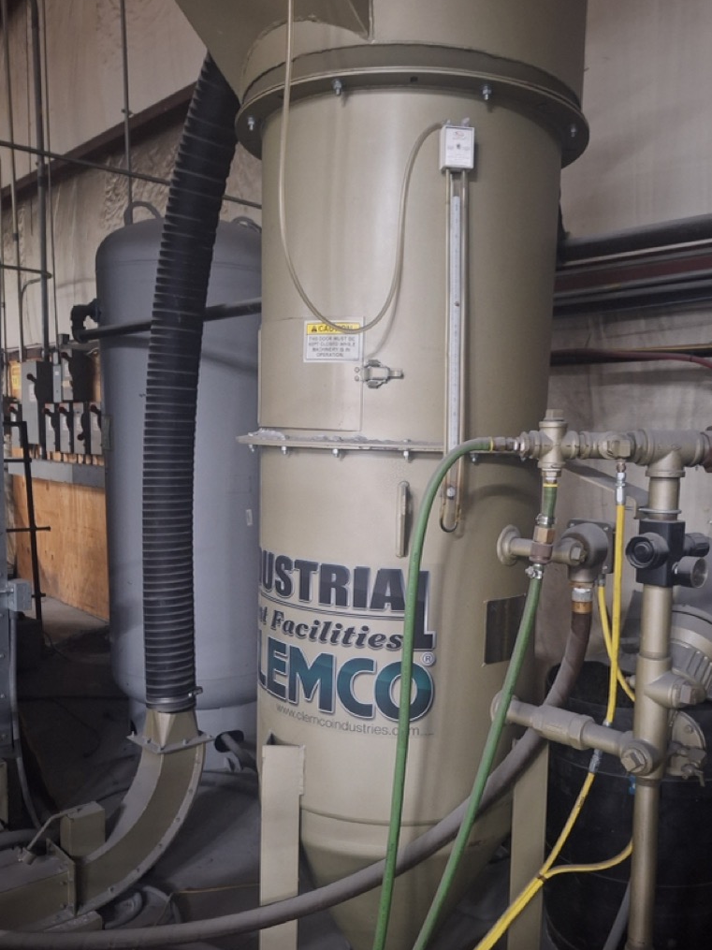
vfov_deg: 61.5
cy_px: 533
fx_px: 795
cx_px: 412
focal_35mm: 29
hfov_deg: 48.0
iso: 640
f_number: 1.8
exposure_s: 1/20
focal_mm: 5.54
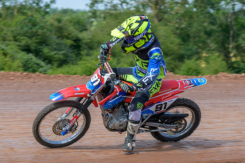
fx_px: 1272
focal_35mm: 187
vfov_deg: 7.3
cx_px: 113
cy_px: 77
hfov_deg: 11.0
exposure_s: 1/400
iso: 250
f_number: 8
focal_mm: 115
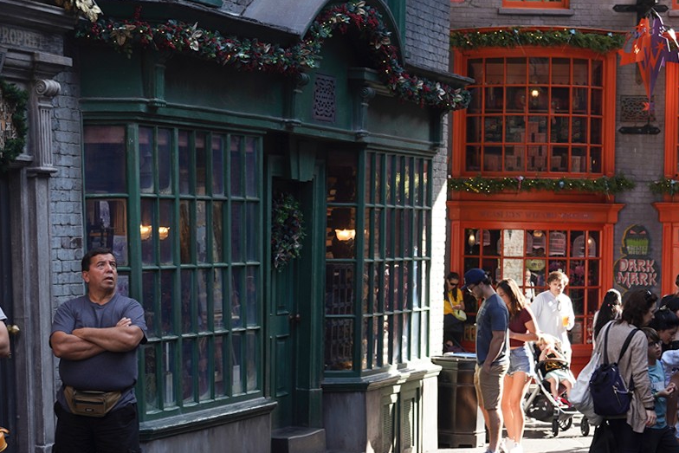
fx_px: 1830
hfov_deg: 21.0
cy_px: 215
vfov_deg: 14.1
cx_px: 249
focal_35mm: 97
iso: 125
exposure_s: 1/100
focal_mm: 38
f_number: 5
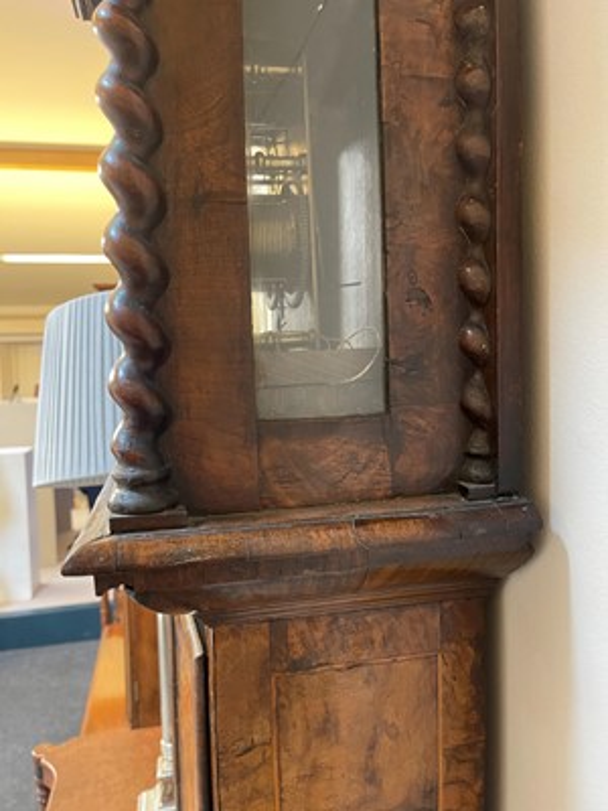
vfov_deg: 69.4
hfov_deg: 54.9
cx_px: 304
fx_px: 585
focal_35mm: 25
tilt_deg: -3.6
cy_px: 406
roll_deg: +2.2
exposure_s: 1/50
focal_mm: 5.1
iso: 500
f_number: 1.6
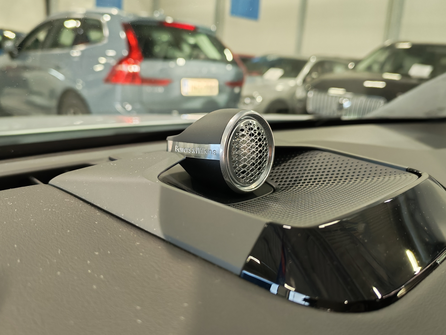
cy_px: 168
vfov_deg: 45.4
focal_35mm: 31
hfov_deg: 58.4
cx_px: 223
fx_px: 399
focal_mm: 6.12
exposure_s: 1/100
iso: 844
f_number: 1.9
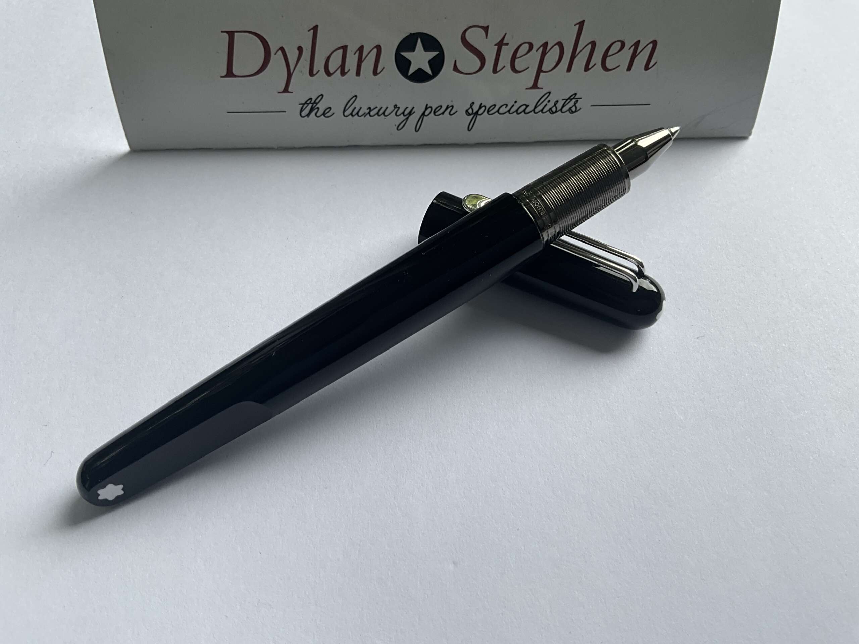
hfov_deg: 61.7
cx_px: 430
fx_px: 720
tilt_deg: -56.3
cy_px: 322
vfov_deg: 48.2
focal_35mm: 29
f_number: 1.8
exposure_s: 1/128
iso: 16
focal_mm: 3
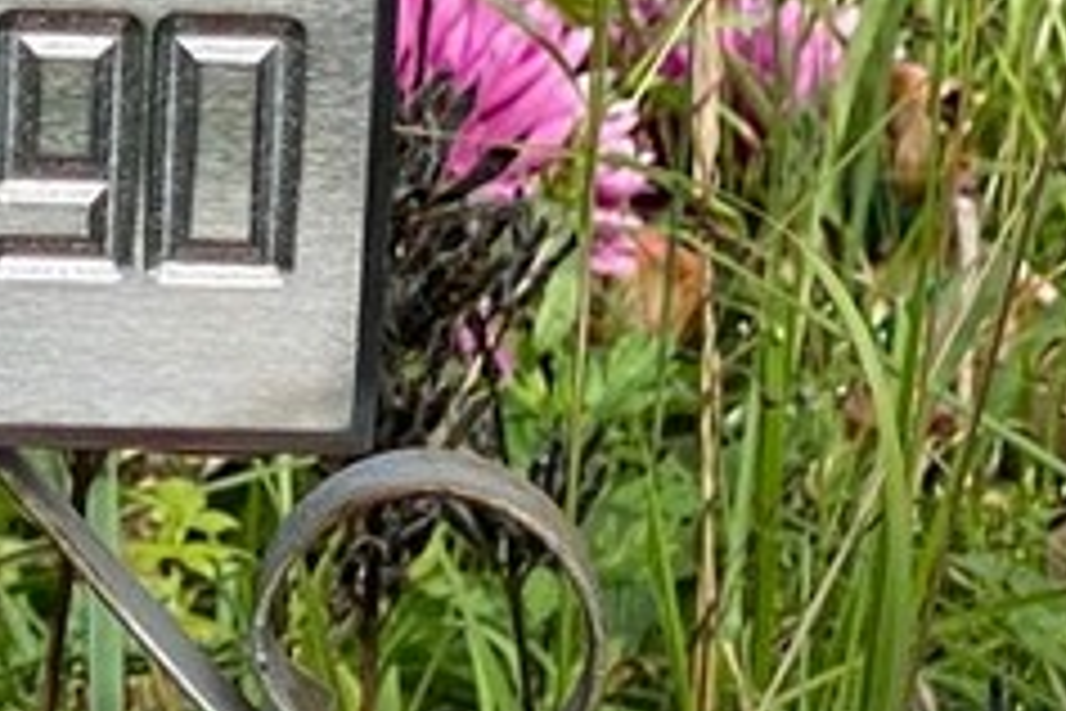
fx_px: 9712
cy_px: 261
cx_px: -612
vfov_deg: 4.2
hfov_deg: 6.2
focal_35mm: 328
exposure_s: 1/510
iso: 20
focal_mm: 6
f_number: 2
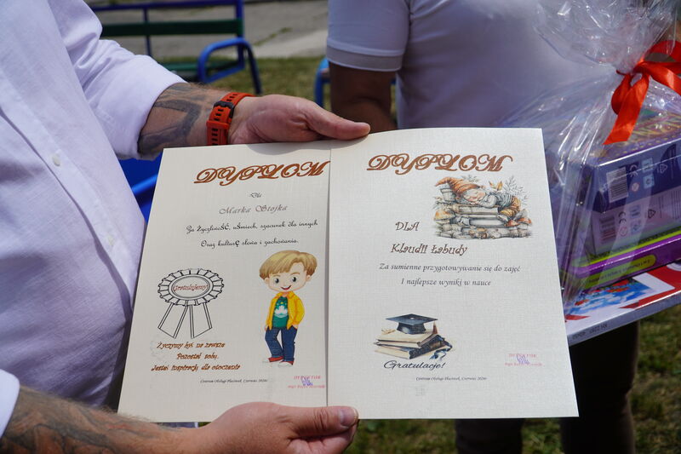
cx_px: 340
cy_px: 227
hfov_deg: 45.0
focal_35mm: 44
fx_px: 823
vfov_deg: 30.8
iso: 100
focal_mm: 29
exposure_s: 1/1600
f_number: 5
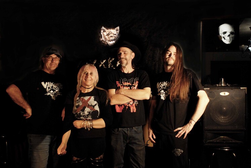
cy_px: 84
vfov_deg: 37.0
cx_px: 126
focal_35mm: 36
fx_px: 251
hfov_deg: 53.1
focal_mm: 24
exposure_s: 1/60
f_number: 11
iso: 400
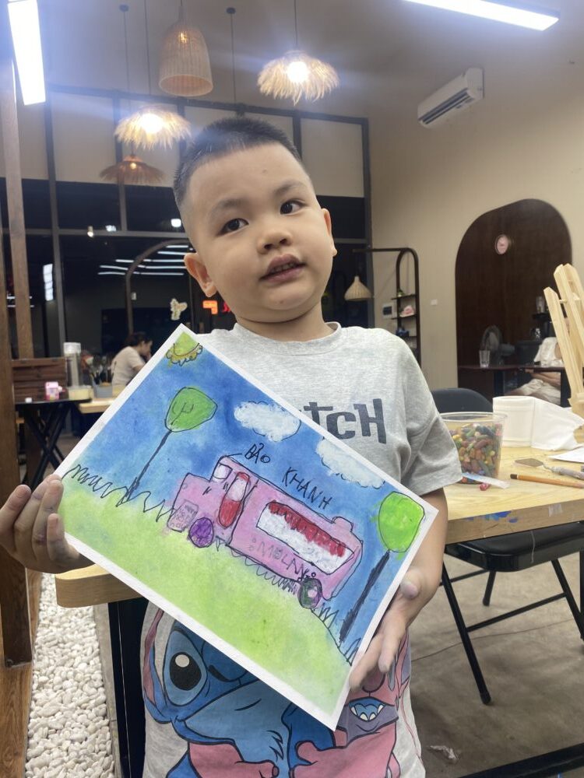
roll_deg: +3.0
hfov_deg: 53.1
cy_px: 389
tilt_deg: -3.7
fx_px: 585
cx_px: 292
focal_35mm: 26
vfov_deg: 67.3
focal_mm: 4.25
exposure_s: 1/100
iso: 64
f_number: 1.8
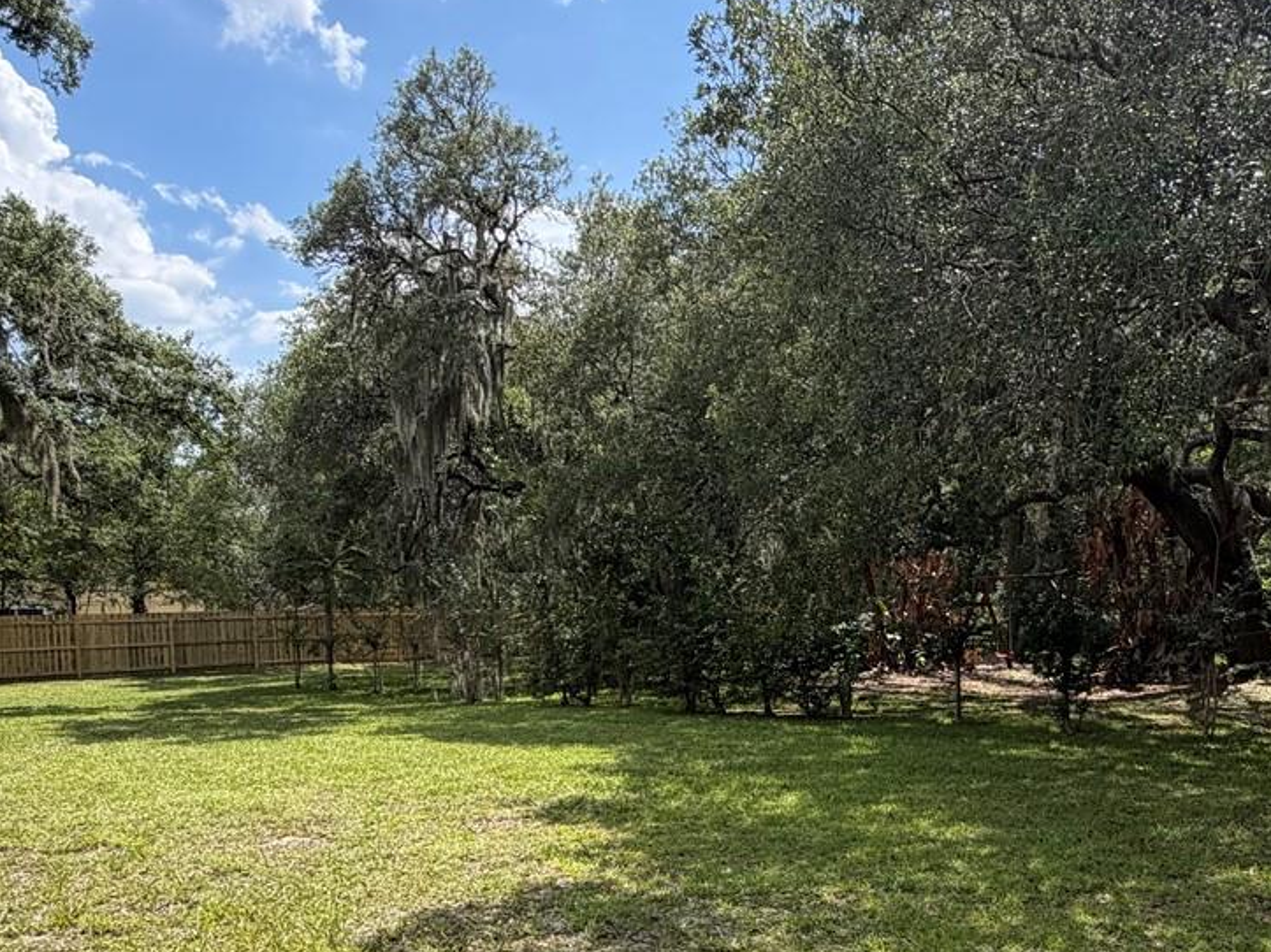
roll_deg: +1.0
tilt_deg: -2.8
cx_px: 812
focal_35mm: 31
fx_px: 1138
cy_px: 664
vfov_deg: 44.5
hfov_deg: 57.5
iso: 32
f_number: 2.2
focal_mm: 2.22
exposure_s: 1/770
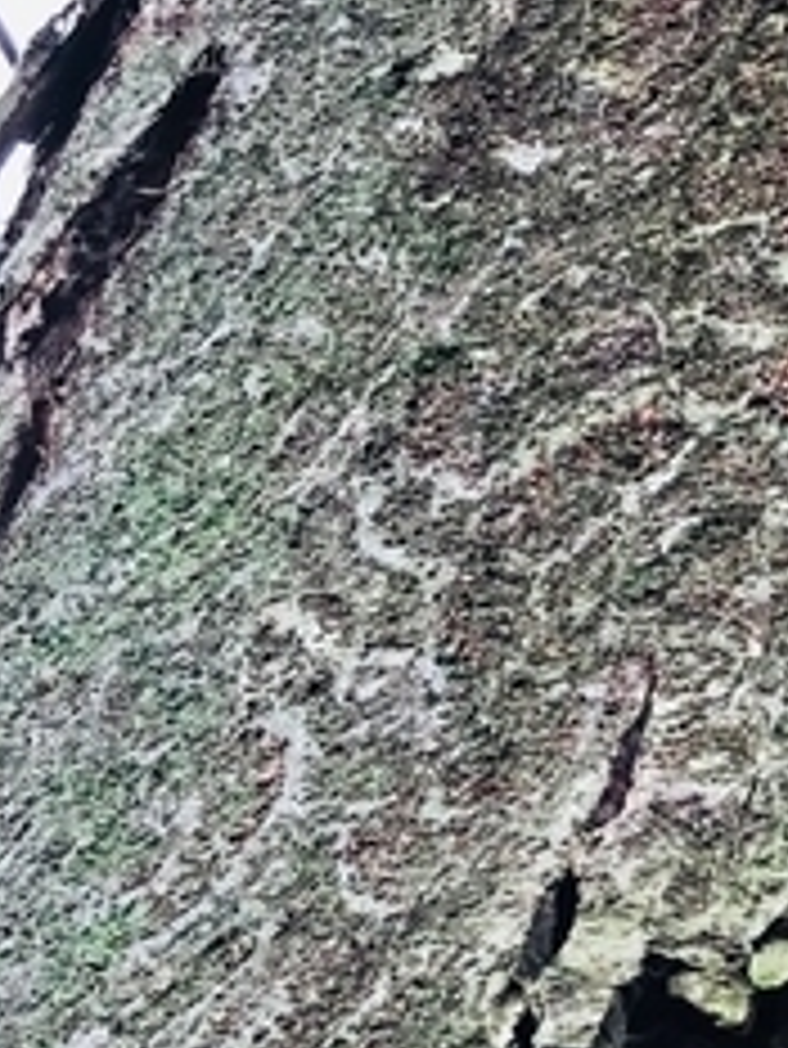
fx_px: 4367
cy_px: 1070
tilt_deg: +50.4
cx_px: 1193
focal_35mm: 144
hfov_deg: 10.0
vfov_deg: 13.5
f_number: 1.8
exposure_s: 1/24
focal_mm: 3.99
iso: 40
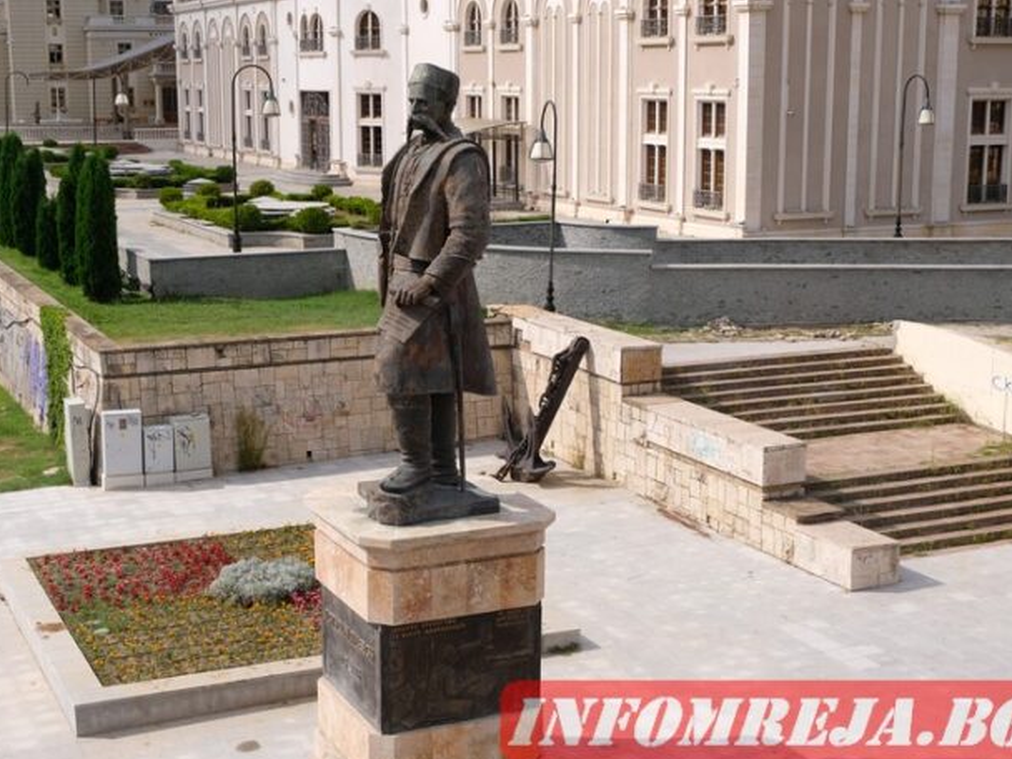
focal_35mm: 54
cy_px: 385
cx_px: 461
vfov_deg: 27.0
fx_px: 1579
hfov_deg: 35.5
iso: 200
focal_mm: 32.5
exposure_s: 1/480
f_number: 8
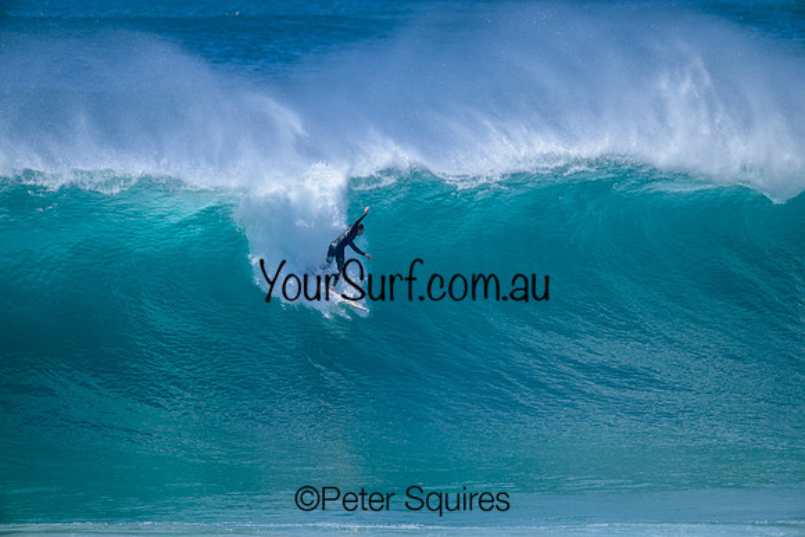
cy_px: 268
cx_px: 402
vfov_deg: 2.5
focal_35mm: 560
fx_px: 12525
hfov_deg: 3.7
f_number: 8
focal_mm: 560
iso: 500
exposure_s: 1/1600
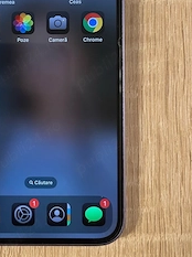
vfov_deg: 43.0
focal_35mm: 43
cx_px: 47
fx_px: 319
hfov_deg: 32.8
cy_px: 75
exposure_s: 1/60
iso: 400
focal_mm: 5.1
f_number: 1.6
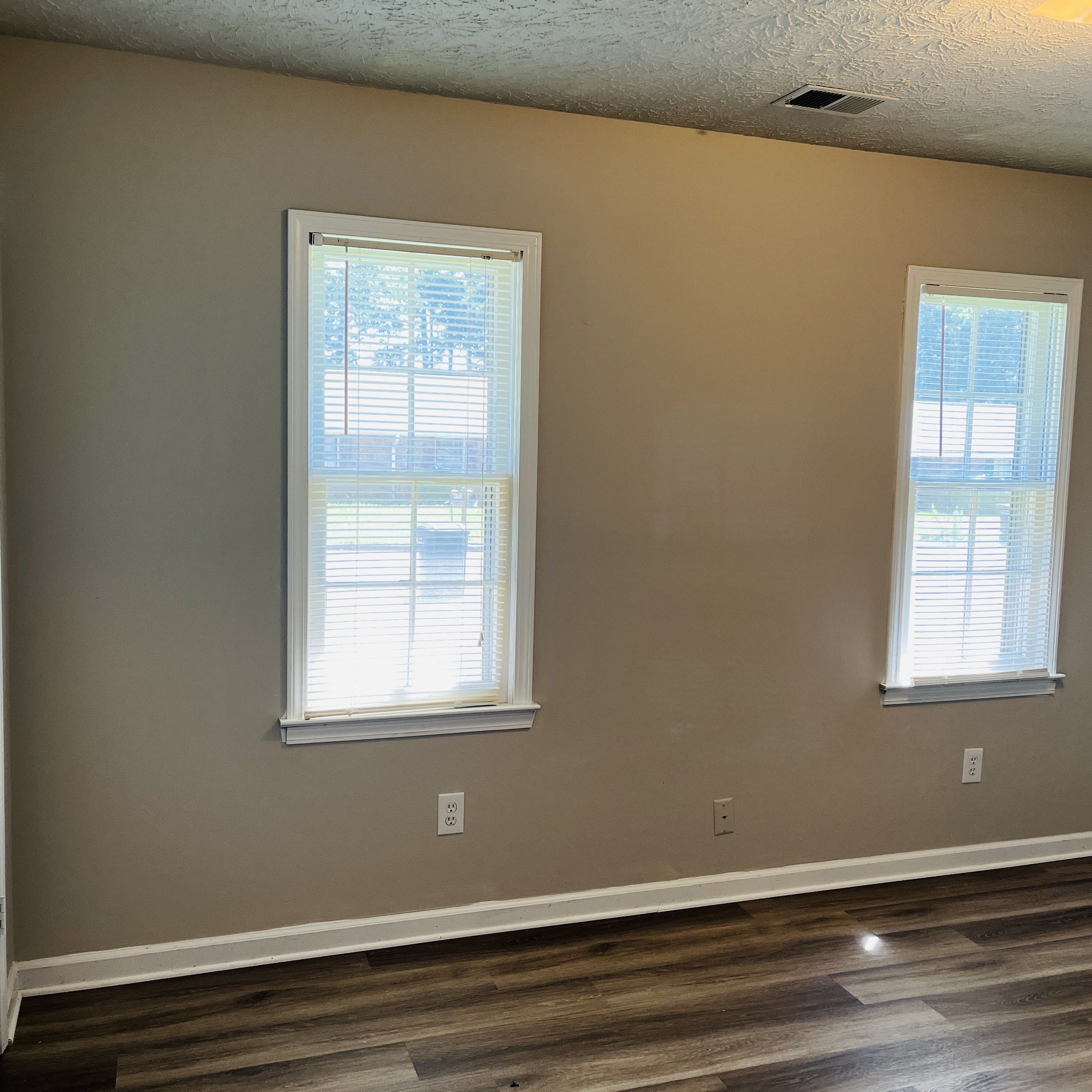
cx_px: 553
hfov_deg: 52.5
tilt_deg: -6.0
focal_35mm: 31
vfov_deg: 52.5
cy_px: 545
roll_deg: -1.1
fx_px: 1106
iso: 80
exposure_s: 1/120
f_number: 1.6
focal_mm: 5.1
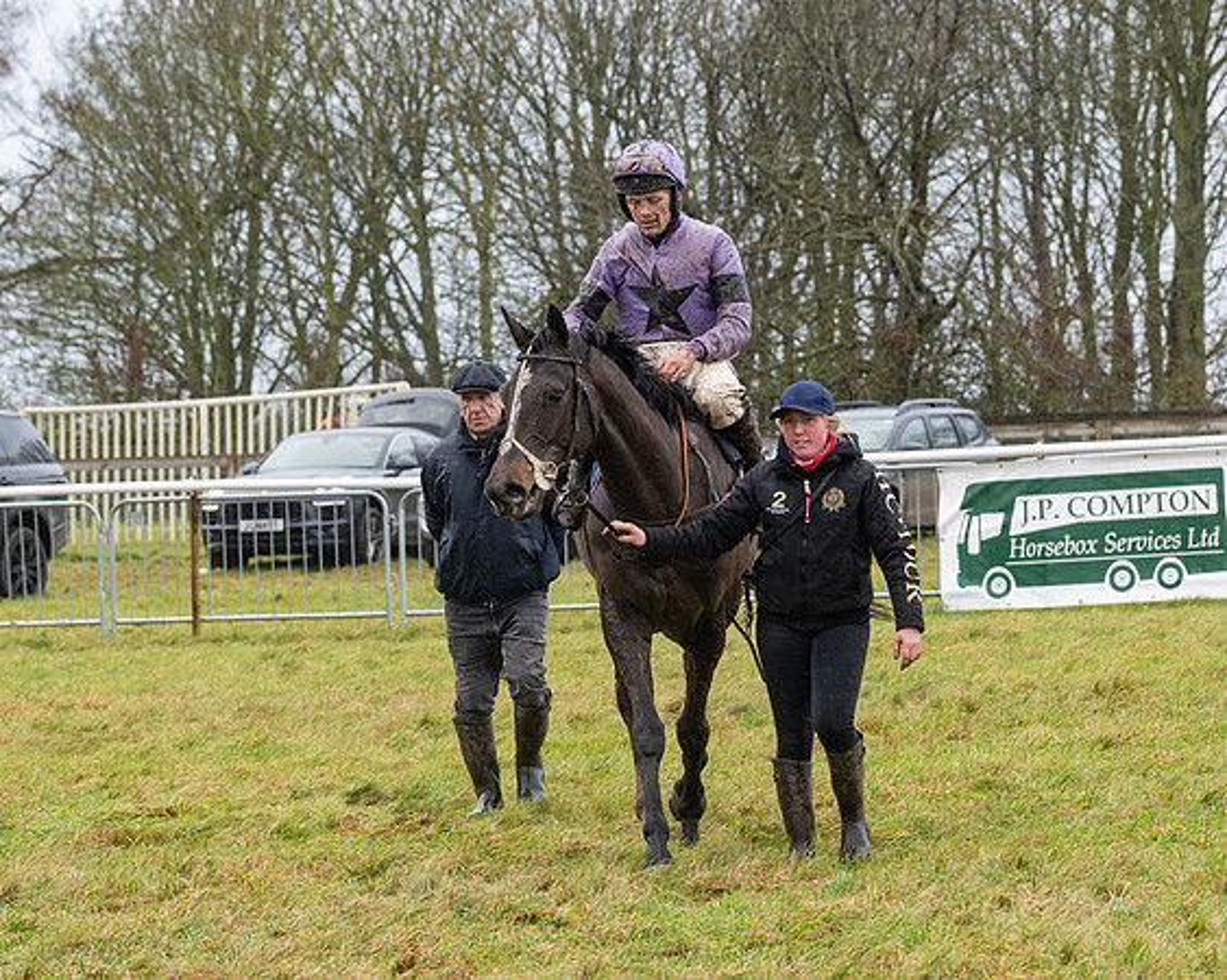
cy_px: 490
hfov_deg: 12.1
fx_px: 5767
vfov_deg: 9.7
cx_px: 635
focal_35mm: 159
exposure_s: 1/500
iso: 800
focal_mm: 94
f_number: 5
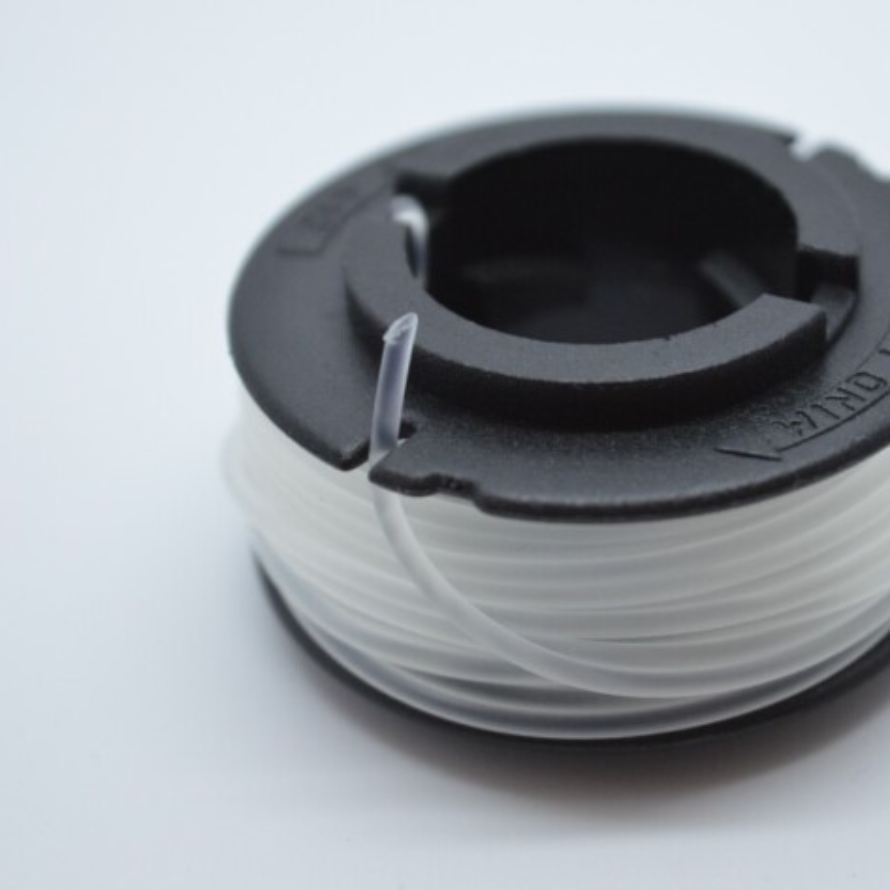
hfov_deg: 16.3
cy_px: 449
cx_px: 576
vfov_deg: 16.3
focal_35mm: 107
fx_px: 3102
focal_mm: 55
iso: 400
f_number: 5.6
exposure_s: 1/60
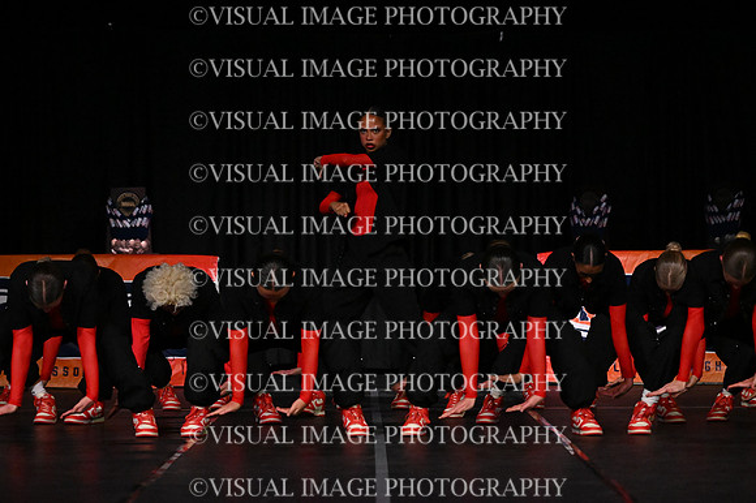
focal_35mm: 180
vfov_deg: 7.6
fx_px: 3778
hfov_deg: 11.4
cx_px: 378
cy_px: 252
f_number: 4
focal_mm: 120
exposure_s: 1/1000
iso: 8000
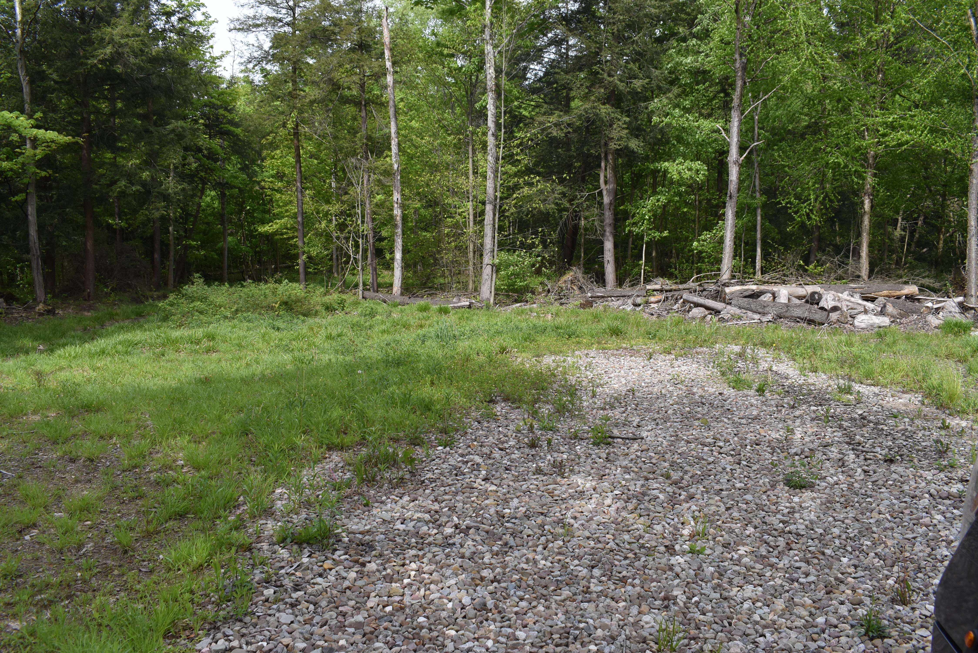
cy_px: 326
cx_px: 489
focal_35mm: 30
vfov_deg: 43.6
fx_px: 815
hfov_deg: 61.9
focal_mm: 20
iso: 200
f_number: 8
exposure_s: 1/250
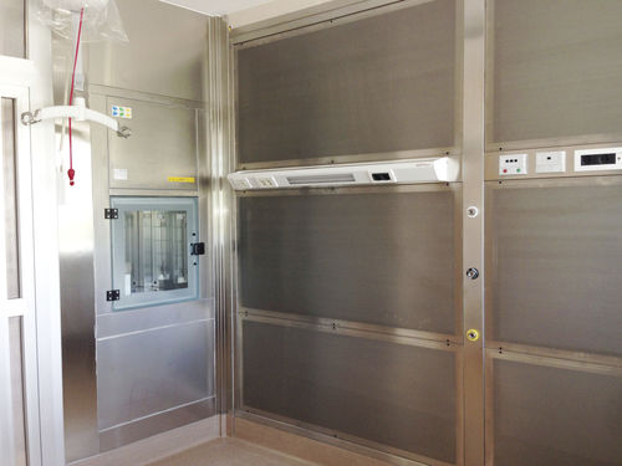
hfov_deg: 55.4
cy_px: 233
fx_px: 593
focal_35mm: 33
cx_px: 311
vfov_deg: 42.9
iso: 64
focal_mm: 4.12
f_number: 2.4
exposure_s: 1/20
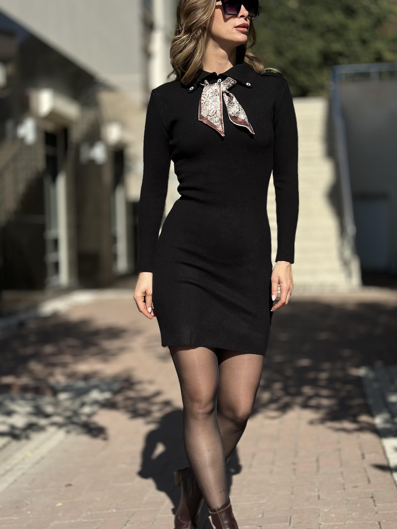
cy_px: 254
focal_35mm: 56
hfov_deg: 26.1
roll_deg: +0.5
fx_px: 856
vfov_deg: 34.3
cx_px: 222
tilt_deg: -2.6
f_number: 1.78
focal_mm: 6.86
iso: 100
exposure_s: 1/7634
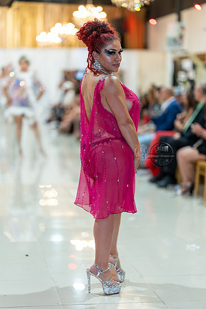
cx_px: 103
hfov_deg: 16.1
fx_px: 730
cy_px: 154
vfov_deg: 23.9
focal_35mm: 85
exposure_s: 1/160
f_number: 1.4
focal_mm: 85
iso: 250
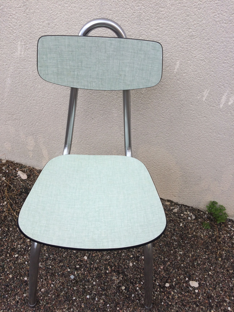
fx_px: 261
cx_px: 117
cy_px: 156
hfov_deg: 48.2
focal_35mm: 29
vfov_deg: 61.7
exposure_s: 1/954
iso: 32
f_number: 2.2
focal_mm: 4.15
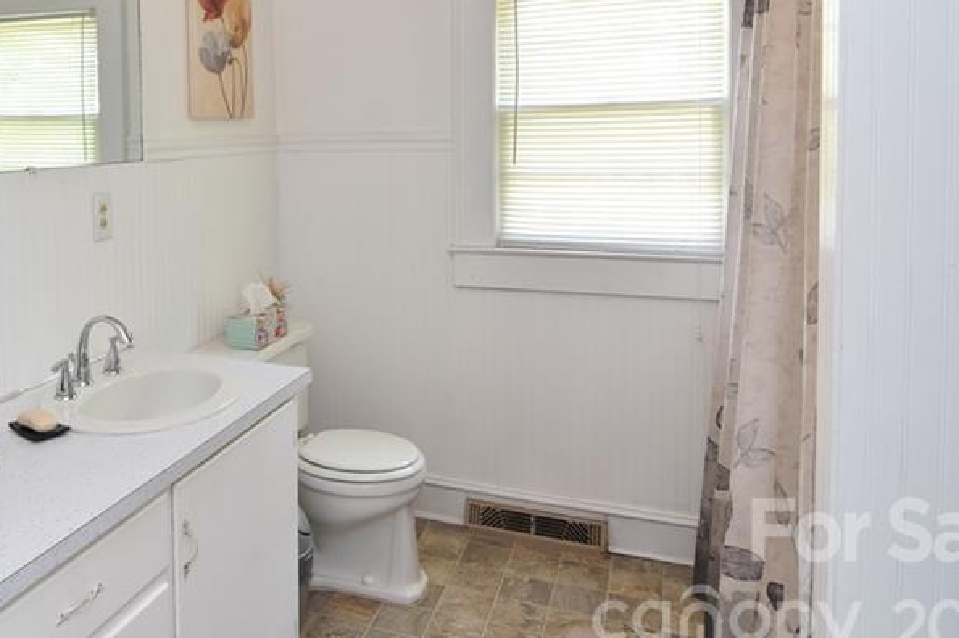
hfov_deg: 57.5
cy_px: 182
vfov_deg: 41.4
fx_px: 825
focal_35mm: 31
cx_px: 250
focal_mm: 12
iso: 400
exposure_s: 1/60
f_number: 4
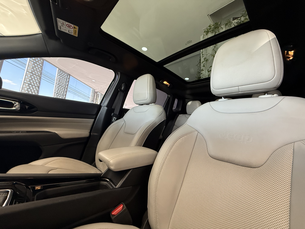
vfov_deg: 85.7
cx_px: 152
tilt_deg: +6.2
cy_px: 114
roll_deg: -7.6
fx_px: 123
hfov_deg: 102.1
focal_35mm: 14
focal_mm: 2.22
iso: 320
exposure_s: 1/99
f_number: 2.2
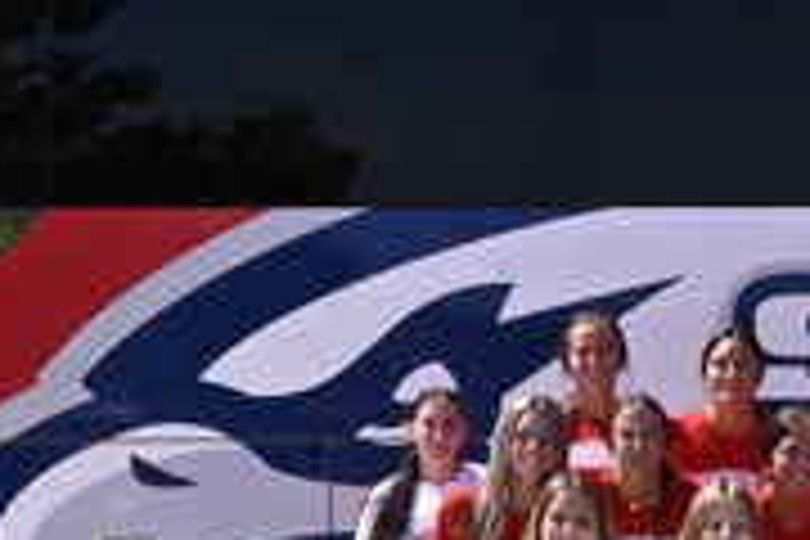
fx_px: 3600
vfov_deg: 8.6
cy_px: 126
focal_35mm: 160
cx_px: 1206
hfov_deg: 12.2
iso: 500
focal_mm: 24
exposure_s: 1/200
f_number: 22
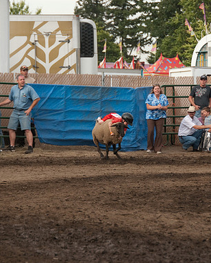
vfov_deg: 10.1
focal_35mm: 191
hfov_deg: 8.1
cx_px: 128
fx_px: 1491
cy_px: 132
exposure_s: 1/250
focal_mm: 90
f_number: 5.3
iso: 400
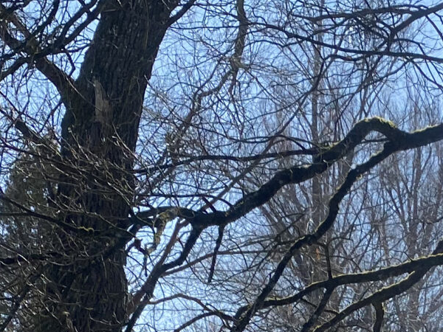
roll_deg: +0.4
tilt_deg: +1.8
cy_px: 542
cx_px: 478
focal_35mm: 111
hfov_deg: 17.2
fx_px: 1421
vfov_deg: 12.5
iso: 32
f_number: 1.8
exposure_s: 1/1866
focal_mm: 4.25
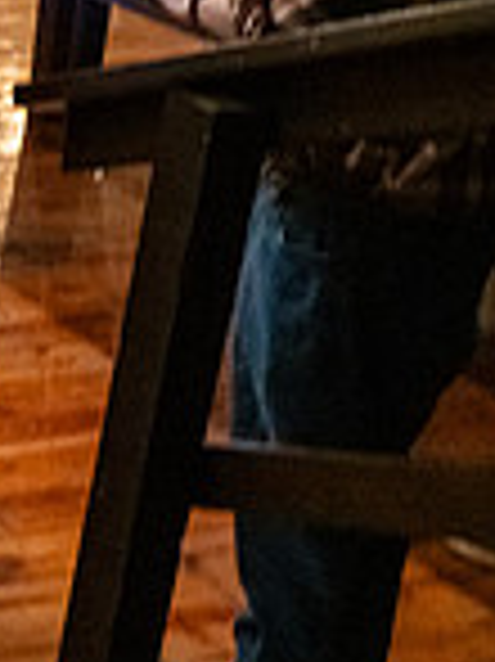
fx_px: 1814
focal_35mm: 95
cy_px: -128
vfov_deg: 19.5
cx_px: -742
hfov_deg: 12.0
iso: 6400
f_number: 6.3
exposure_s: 1/40
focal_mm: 25
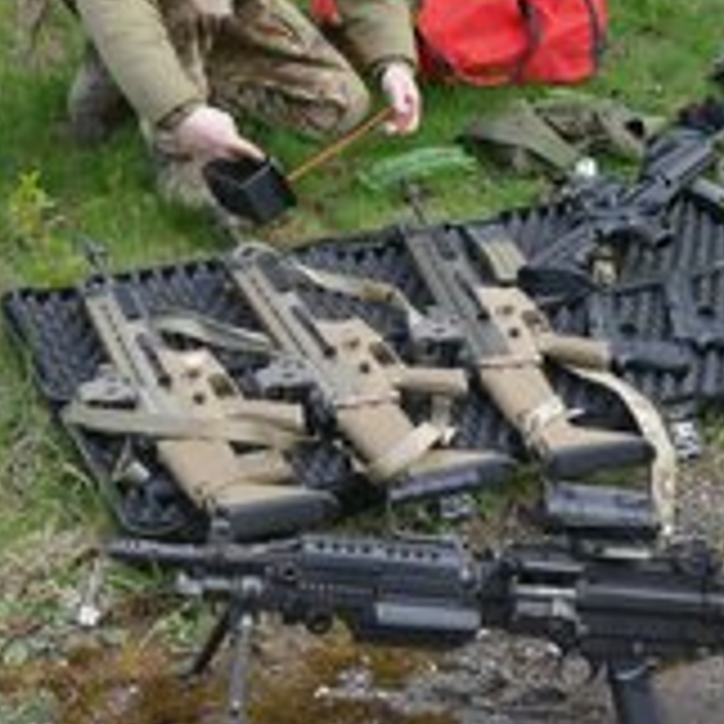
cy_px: 254
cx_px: 589
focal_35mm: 74
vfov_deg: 23.3
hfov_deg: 23.0
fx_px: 1751
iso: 125
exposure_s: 1/320
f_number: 3.1
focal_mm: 12.9
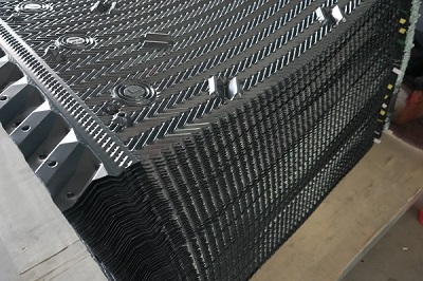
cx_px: 212
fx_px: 378
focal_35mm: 32
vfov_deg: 40.8
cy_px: 140
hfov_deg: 58.5
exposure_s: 1/40
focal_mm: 32.2
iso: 10000
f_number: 5.6
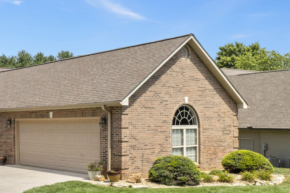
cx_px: -23
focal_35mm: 50
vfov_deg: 26.9
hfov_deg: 34.6
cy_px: 119
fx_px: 403
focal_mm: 8.38
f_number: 2.8
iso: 100
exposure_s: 1/160
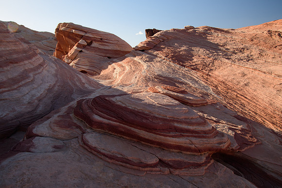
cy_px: 94
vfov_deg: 48.0
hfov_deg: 67.4
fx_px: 212
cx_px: 141
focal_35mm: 27
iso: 200
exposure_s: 1/50
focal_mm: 18
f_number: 11
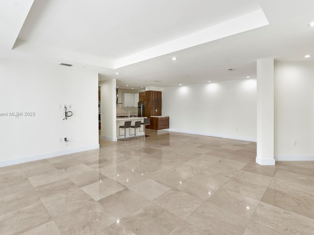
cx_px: 145
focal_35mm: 18
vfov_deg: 71.6
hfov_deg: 87.6
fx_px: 163
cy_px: 114
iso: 320
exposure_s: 1/3
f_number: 10
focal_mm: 16
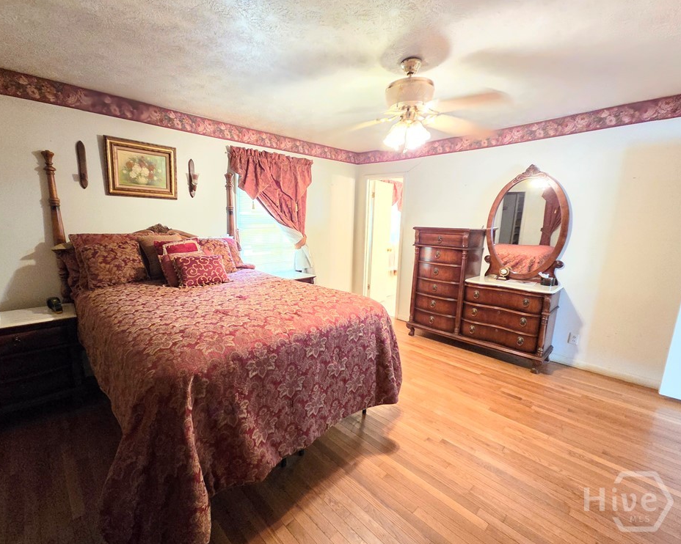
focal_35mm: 14
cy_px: 276
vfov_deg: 88.0
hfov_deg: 100.4
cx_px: 309
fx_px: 282
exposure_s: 1/24
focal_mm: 2.2
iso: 1250
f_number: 2.2
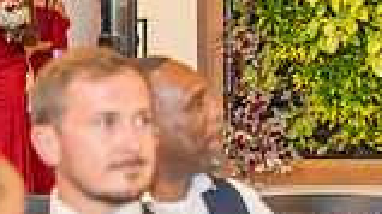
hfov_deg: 7.6
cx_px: 682
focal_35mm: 276
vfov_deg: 4.4
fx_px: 2792
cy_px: 138
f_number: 2.8
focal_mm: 70
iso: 1000
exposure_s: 1/200
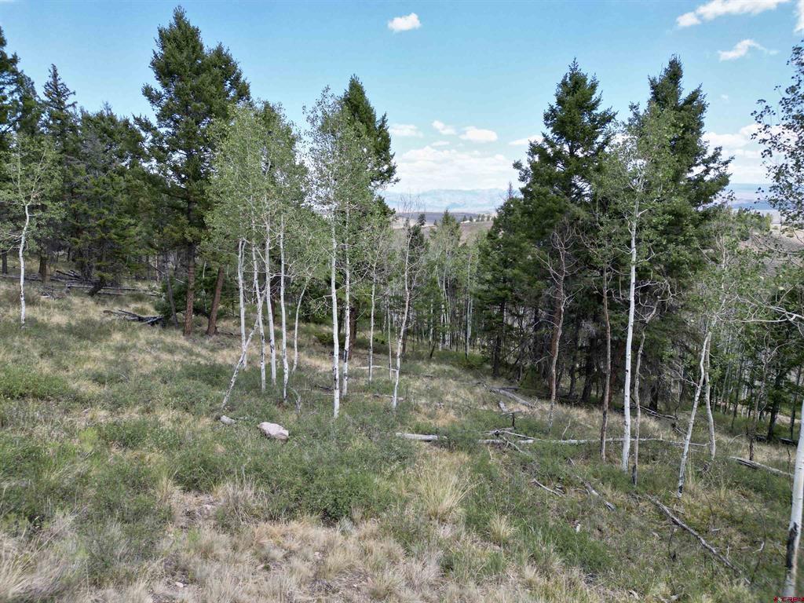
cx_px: 402
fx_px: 557
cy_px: 302
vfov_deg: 56.8
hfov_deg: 71.6
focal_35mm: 24
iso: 200
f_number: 1.7
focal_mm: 6.72
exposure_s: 1/1500
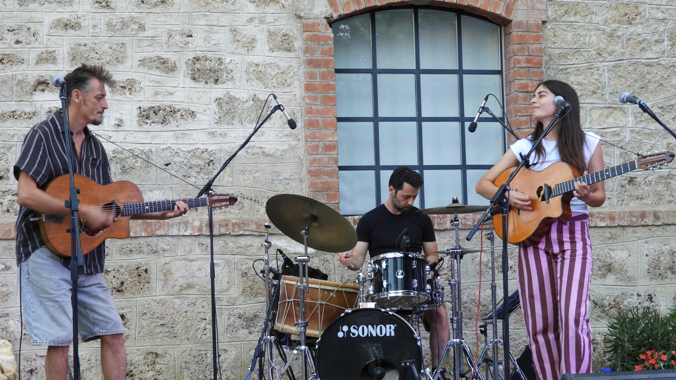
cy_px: 210
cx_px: 335
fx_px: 1380
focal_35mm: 77
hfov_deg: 27.5
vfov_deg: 15.7
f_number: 4.5
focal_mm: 12.5
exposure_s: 1/30
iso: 110
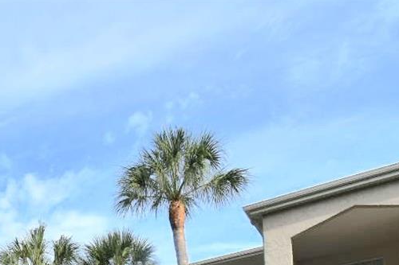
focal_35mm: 48
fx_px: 532
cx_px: -32
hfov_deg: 35.6
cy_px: 421
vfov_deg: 22.1
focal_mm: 10
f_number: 9
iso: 200
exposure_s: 1/323
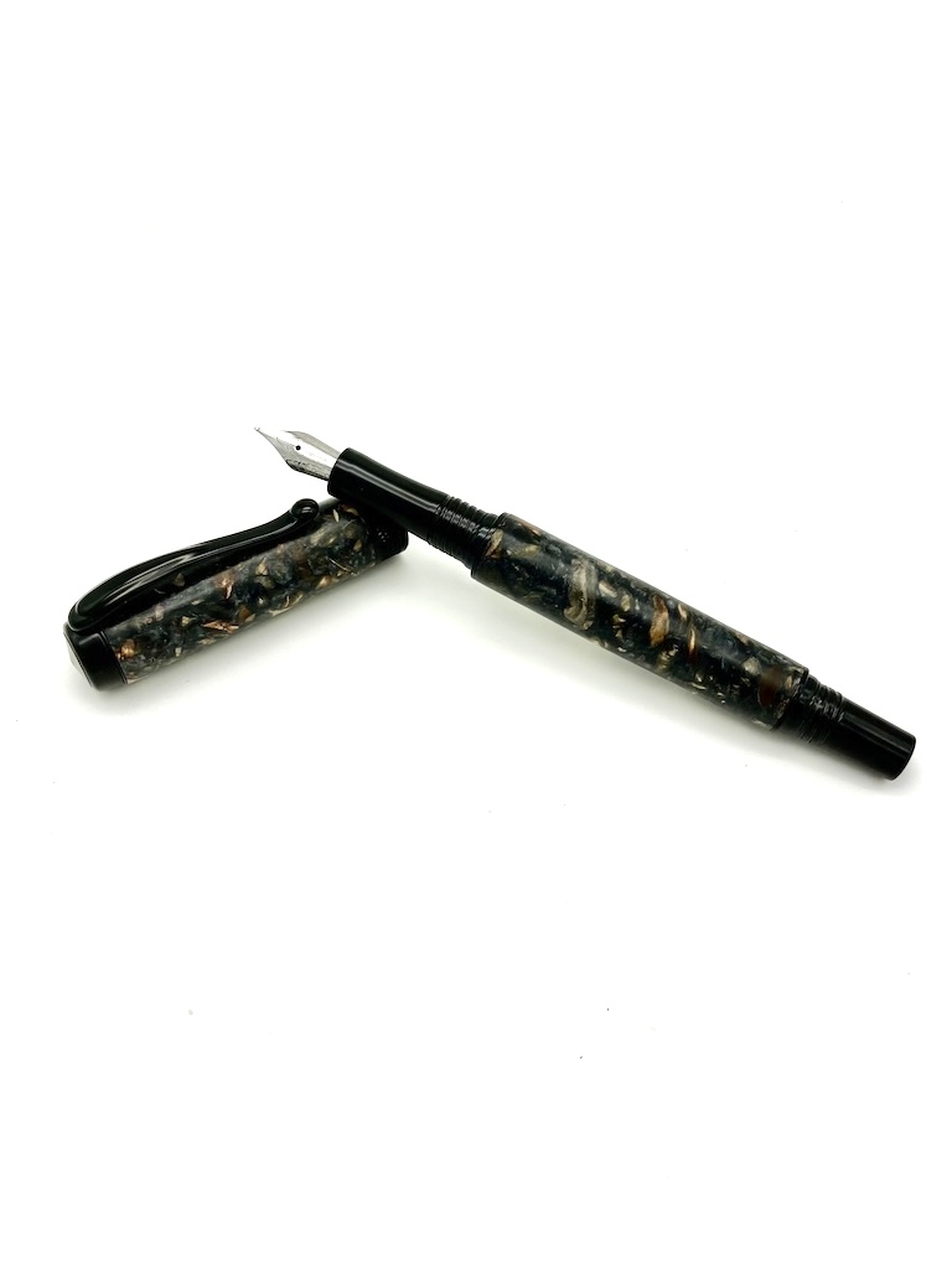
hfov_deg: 49.7
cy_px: 634
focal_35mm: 28
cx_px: 476
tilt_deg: -54.8
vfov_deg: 63.4
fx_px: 1027
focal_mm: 3.99
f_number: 1.8
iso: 32
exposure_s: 1/991
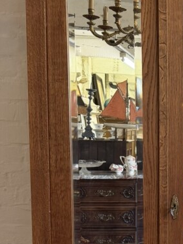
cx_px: 260
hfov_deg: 17.5
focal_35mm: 77
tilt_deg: -7.9
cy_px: 190
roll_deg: -2.4
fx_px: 542
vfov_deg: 25.0
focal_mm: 6.76
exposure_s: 1/50
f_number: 1.78
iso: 200
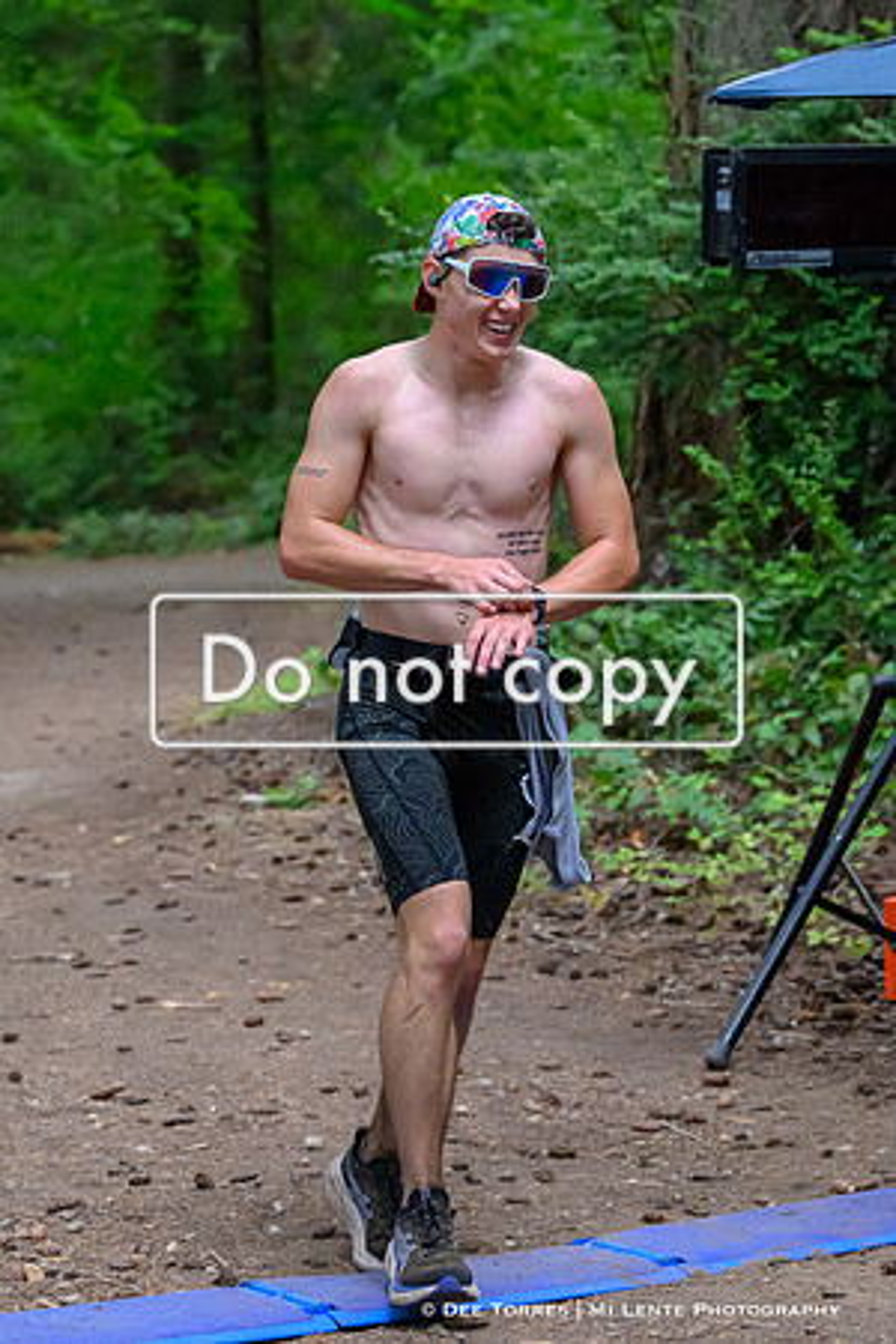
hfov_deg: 12.1
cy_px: 618
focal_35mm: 113
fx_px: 4234
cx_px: 309
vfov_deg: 18.0
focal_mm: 70
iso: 11400
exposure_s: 1/640
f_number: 3.5
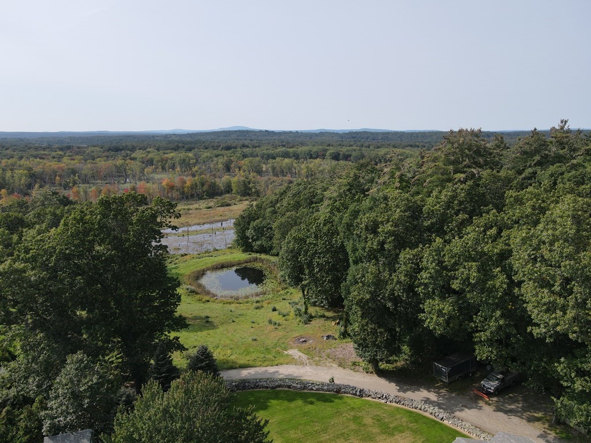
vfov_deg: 56.8
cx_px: 296
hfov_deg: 71.6
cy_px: 222
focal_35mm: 24
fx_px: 410
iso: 100
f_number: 2.8
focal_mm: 4.5
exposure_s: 1/725
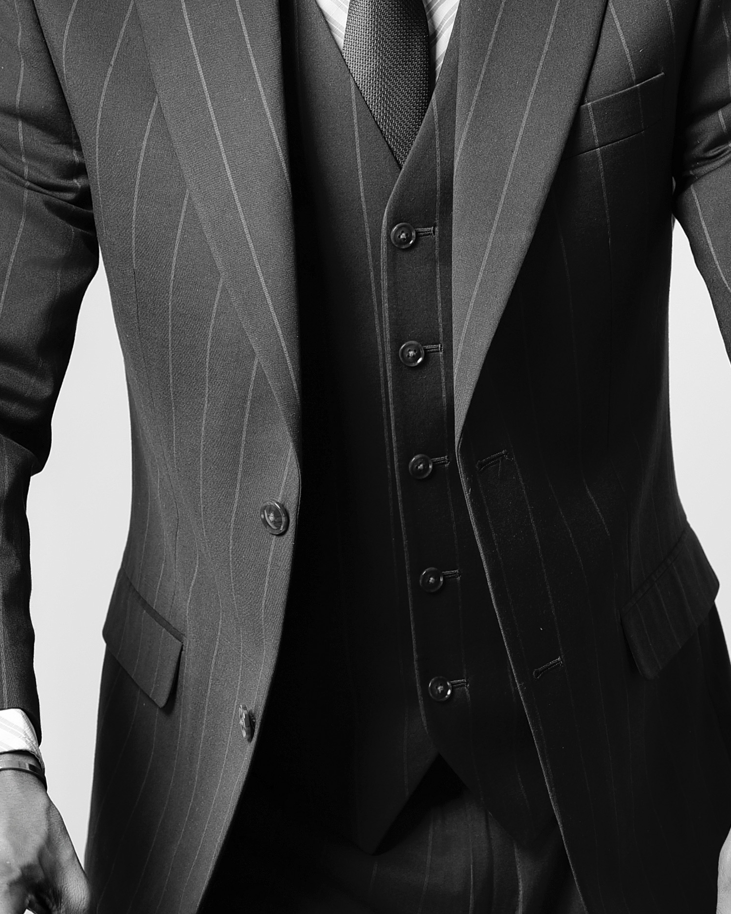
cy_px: 275
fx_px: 4056
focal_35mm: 150
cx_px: 450
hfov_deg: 10.3
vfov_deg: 12.8
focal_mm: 50
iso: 100
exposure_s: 1/200
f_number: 3.5
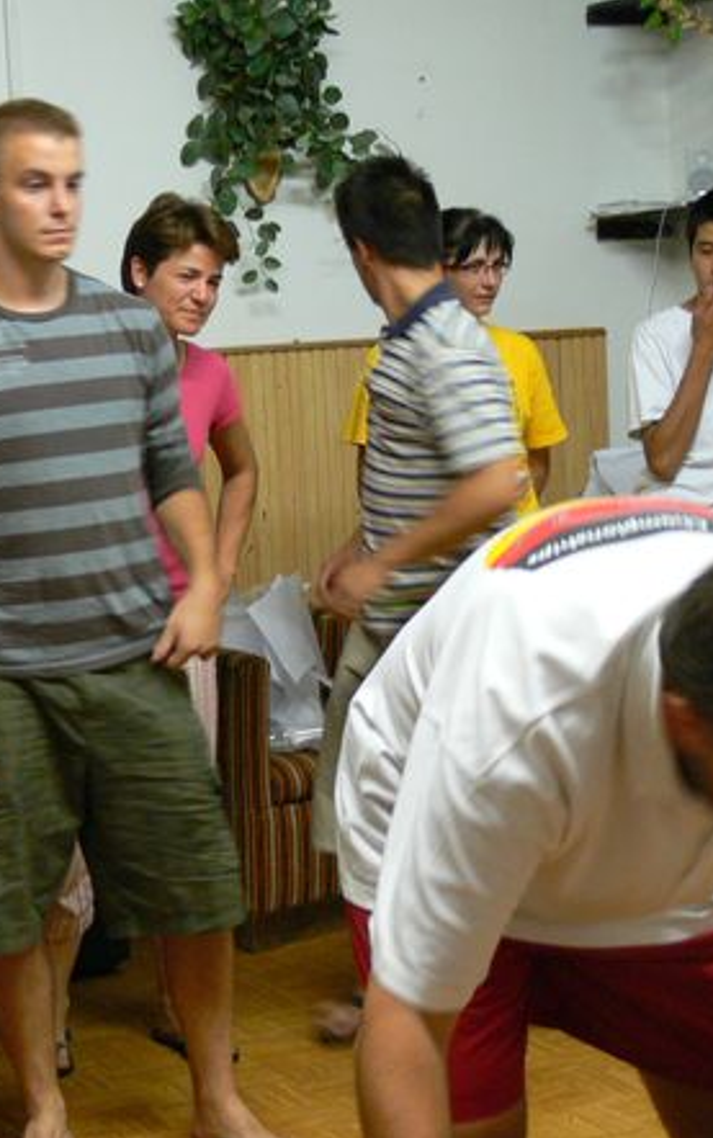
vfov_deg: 29.8
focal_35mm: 69
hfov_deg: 18.6
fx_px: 2141
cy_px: 577
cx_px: 95
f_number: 2.8
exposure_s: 1/13
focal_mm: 9.2
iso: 200
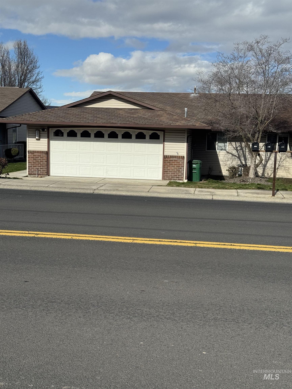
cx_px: 146
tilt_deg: -5.8
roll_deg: -0.1
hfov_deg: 30.3
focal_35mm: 48
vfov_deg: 39.7
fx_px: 540
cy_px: 194
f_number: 1.78
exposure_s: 1/7092
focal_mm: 6.76
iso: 64
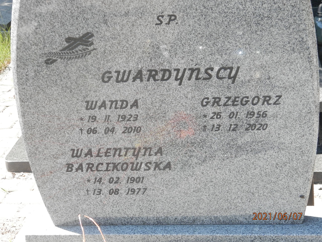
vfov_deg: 18.0
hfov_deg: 23.8
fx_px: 763
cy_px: 121
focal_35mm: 82
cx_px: 161
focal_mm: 14.6
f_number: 4.2
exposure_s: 1/160
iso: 125
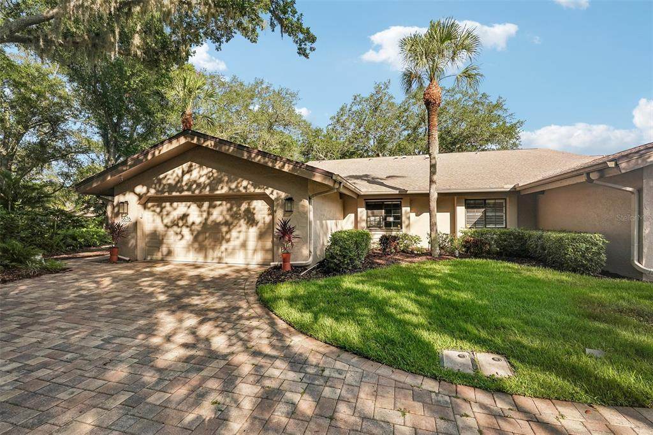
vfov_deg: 73.7
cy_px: 218
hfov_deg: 96.8
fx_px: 290
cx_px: 326
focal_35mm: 16
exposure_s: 1/500
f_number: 8
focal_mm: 16
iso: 400
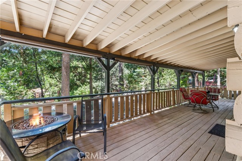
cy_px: 80
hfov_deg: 96.1
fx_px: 109
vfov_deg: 73.0
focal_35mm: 16
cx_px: 121
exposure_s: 1/6
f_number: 13
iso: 100
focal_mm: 16.2
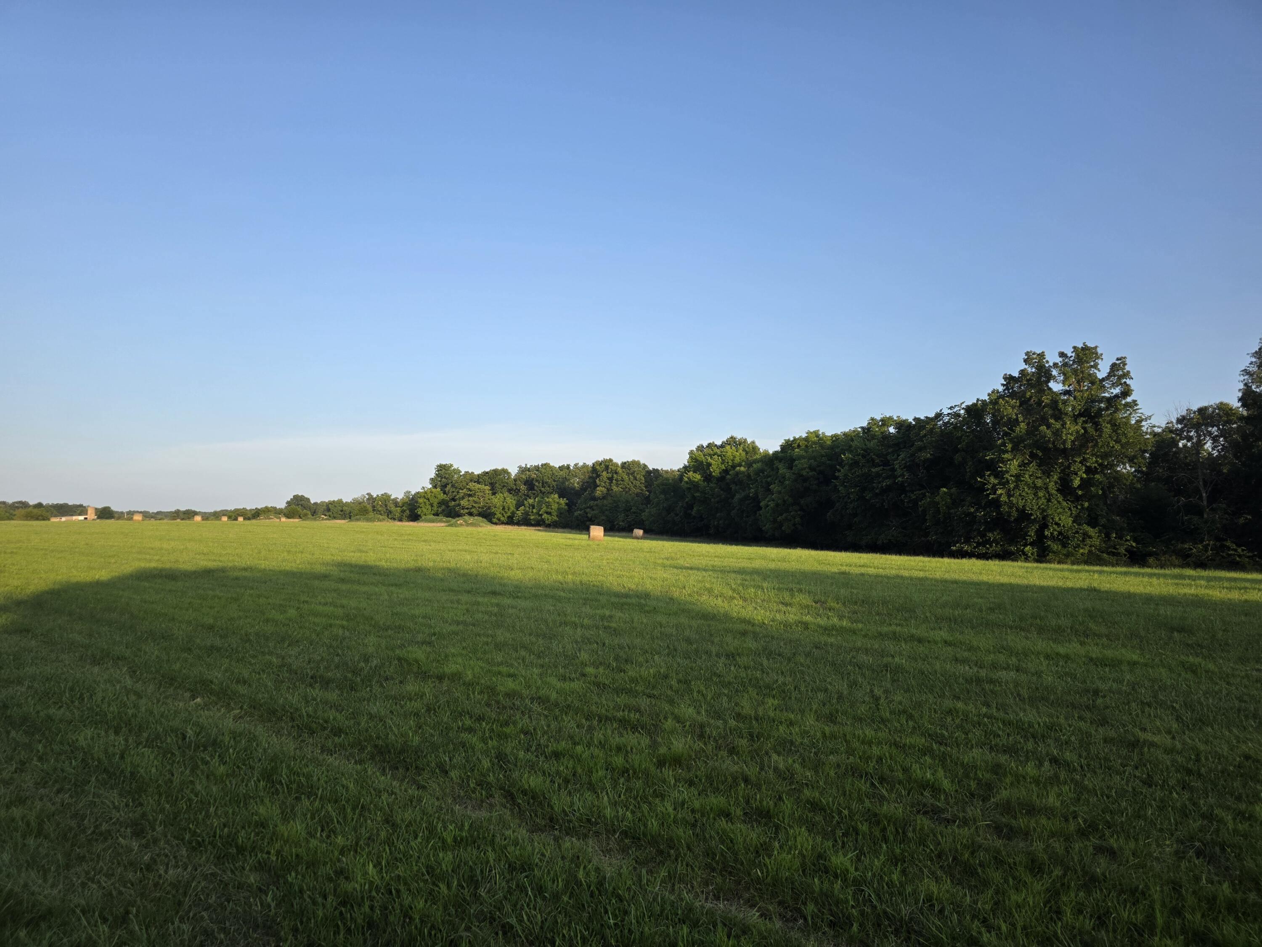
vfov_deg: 58.9
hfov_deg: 73.9
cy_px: 474
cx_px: 631
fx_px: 839
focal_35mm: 23
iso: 80
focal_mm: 6.3
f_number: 1.7
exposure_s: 1/2259
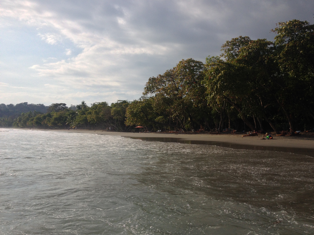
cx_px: 157
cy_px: 118
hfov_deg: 52.6
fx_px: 317
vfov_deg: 40.7
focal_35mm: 35
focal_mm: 4.28
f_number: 2.4
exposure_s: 1/3690
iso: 50
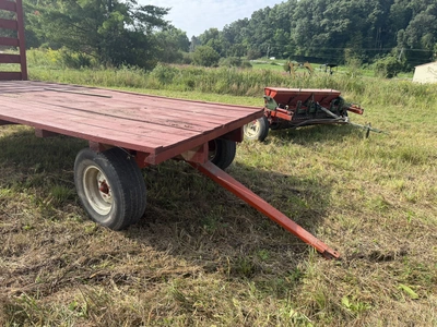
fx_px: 303
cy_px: 164
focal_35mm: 24
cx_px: 218
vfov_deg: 56.8
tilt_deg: -17.2
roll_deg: -4.7
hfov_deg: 71.6
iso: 100
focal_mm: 6.76
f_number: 1.78
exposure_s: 1/2801
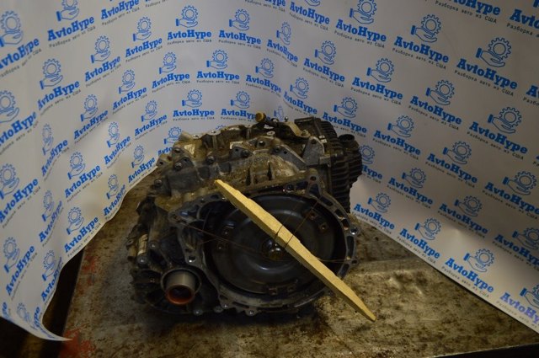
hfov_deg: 59.6
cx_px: 270
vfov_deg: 41.6
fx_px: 471
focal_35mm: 32
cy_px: 179
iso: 400
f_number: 3.8
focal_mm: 21
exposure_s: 1/50
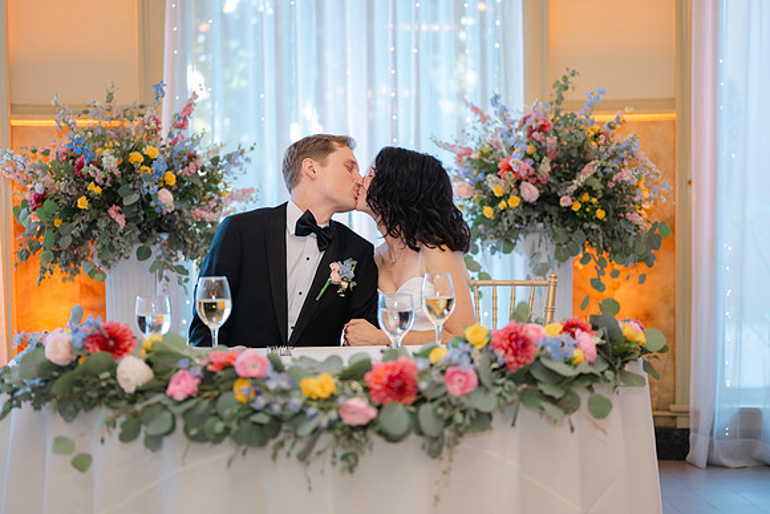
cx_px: 385
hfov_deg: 39.1
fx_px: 1085
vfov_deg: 26.6
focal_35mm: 51
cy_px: 257
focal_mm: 50
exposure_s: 1/100
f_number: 1.8
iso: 320
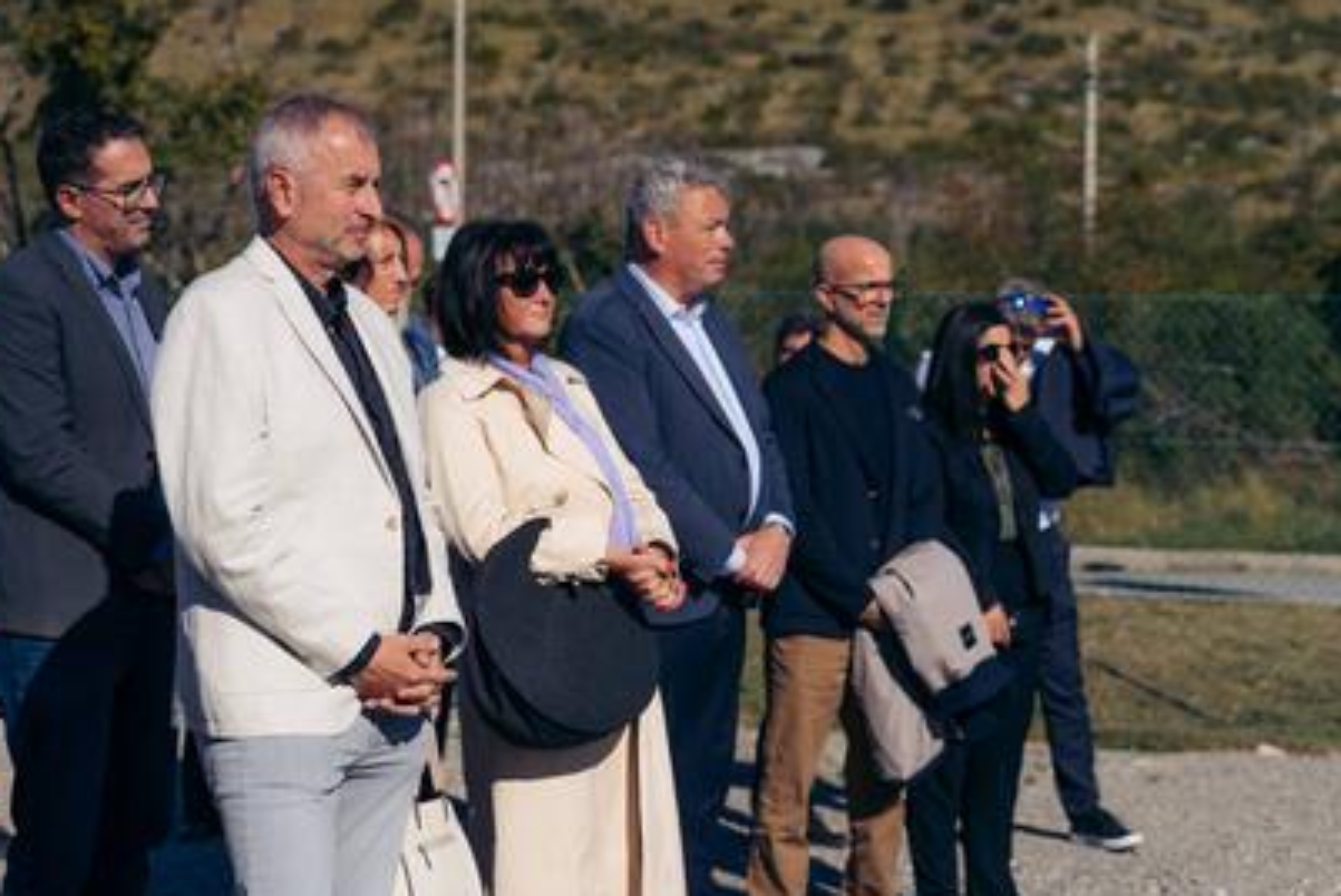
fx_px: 2758
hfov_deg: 27.3
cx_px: 599
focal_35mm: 74
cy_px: 418
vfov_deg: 18.5
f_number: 4.5
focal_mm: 66
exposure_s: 1/2500
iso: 100
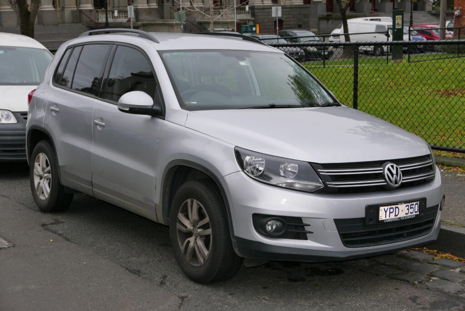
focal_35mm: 60
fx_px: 776
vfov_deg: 22.7
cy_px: 156
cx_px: 232
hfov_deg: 33.4
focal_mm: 27.2
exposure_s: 1/400
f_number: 5.6
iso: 500
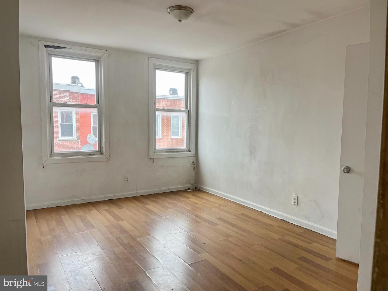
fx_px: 291
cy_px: 146
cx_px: 194
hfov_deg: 67.3
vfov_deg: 53.1
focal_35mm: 26
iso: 125
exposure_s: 1/120
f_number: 1.6
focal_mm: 5.1
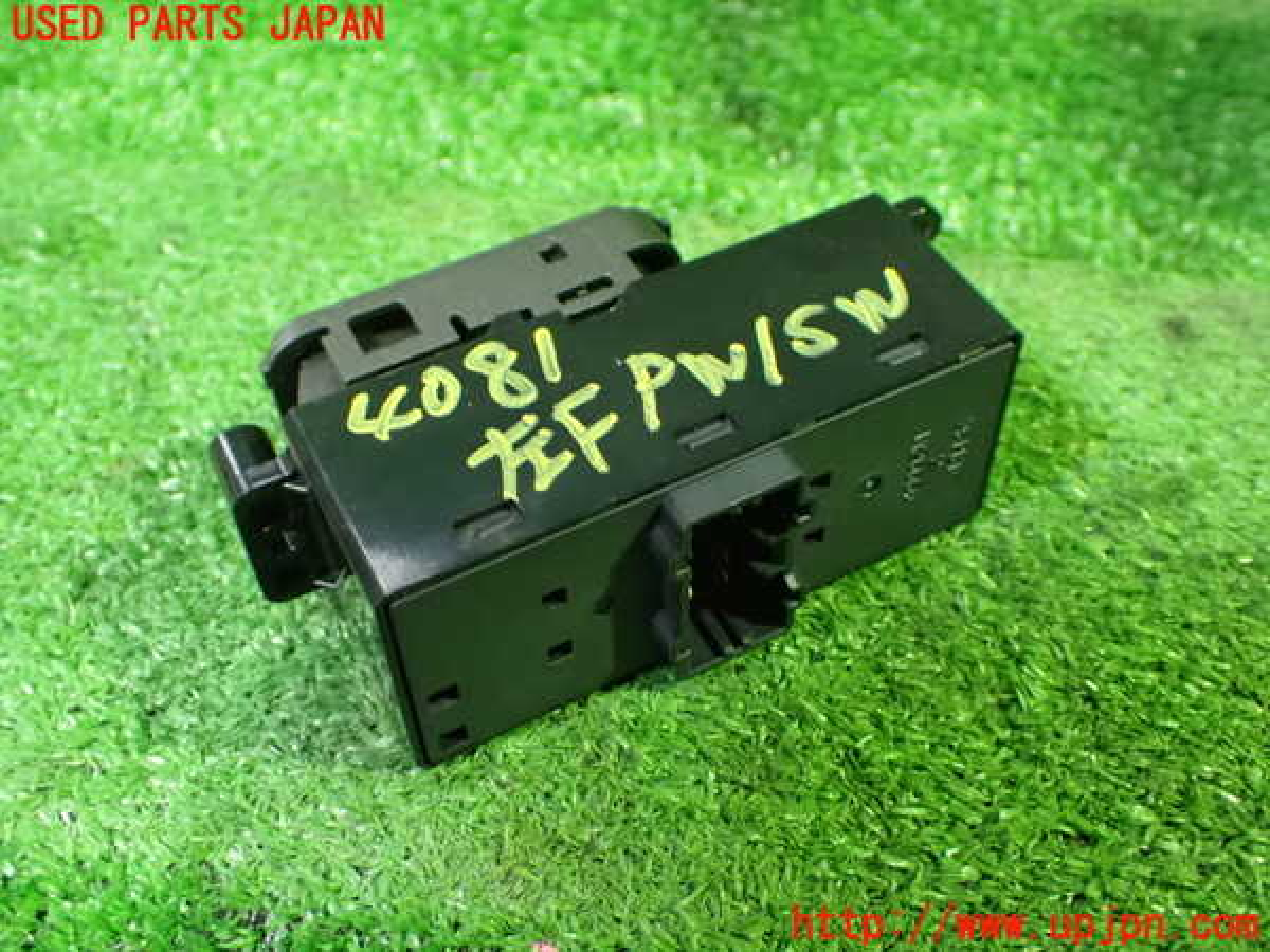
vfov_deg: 37.7
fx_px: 1394
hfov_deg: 49.0
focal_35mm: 38
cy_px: 476
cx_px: 635
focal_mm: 6.83
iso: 1600
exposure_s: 1/40
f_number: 2.7
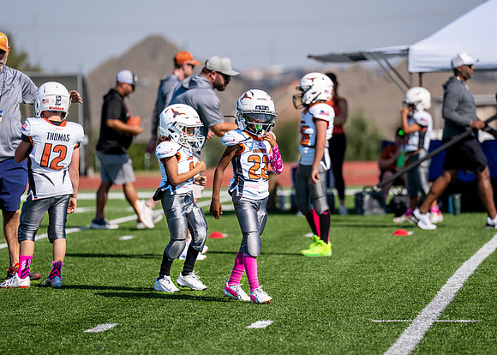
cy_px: 163
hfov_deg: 8.6
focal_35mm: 235
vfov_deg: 6.1
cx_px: 251
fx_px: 3312
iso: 100
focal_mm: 200
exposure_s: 1/3200
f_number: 2.8
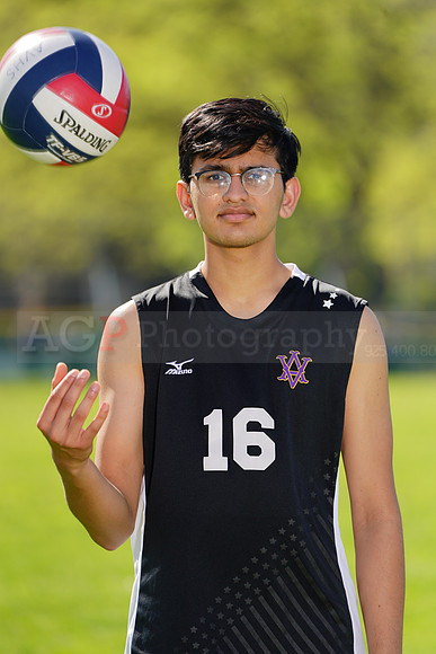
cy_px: 327
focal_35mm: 364
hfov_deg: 3.8
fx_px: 6608
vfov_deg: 5.7
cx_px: 218
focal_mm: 364
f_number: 6.3
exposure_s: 1/200
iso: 64
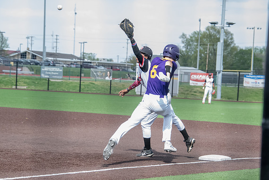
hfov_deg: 14.0
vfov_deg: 9.3
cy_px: 102
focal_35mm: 147
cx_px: 149
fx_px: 1099
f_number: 5
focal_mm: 86
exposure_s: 1/2500
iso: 2500
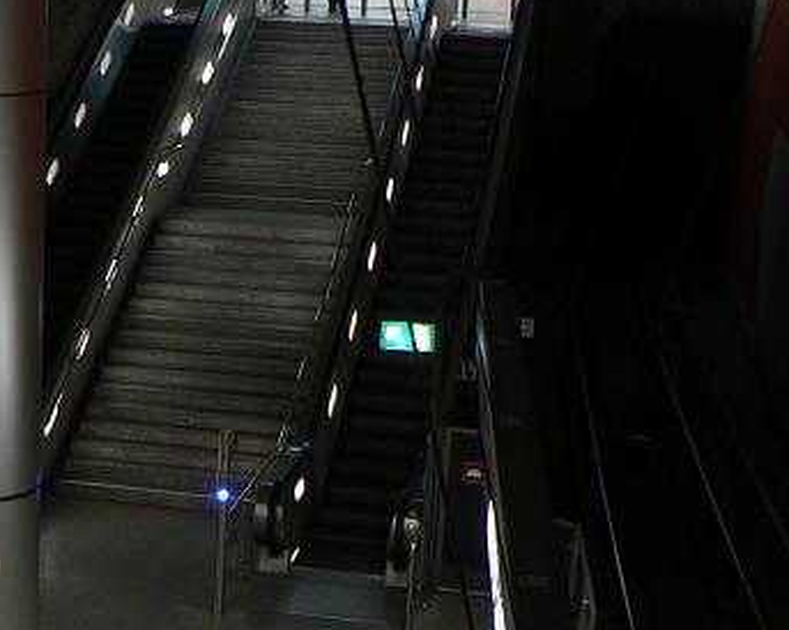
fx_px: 1914
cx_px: -18
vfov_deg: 18.4
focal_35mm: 82
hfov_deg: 22.3
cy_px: 568
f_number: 2.8
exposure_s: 1/10
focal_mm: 6
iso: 80
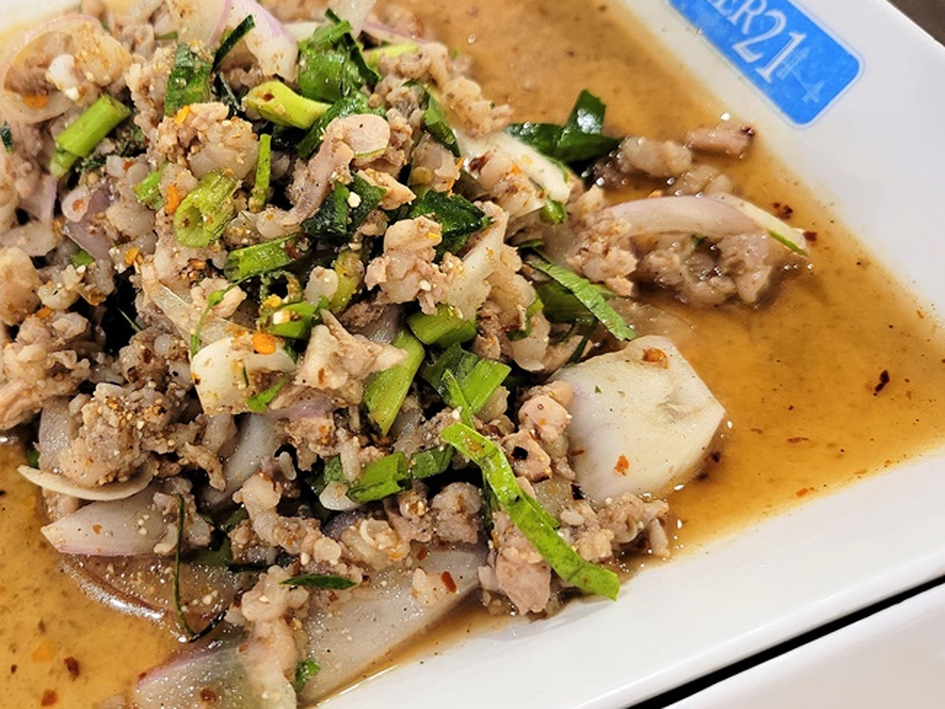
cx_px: 268
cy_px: 312
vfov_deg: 35.9
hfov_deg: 45.6
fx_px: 1092
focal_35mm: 40
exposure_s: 1/50
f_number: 1.8
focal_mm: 5.4
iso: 500
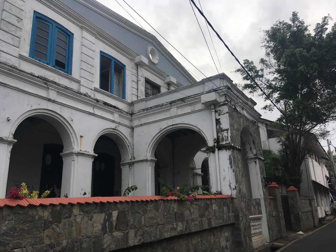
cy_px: 126
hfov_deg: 61.7
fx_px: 281
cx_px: 168
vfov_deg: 48.2
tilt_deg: +16.1
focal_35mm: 29
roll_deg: +2.8
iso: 25
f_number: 2.2
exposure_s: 1/334
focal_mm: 4.15
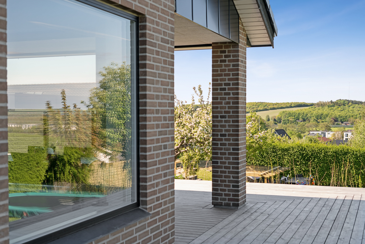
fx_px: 507
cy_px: 122
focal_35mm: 50
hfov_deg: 39.6
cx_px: 182
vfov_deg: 27.0
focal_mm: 50
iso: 80
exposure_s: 1/160
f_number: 5.6
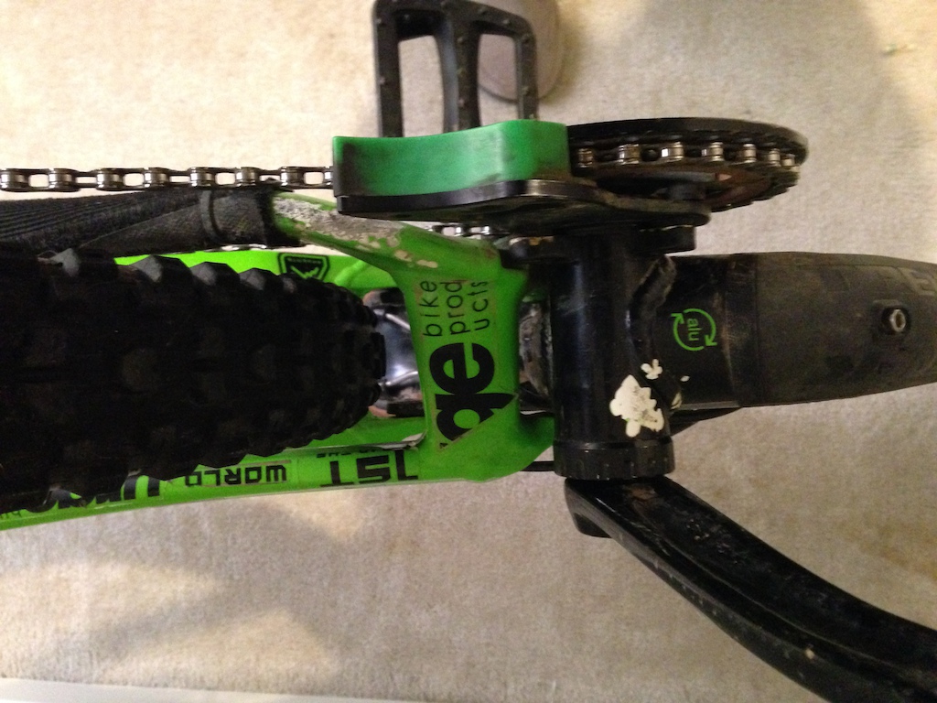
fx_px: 893
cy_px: 352
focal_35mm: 33
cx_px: 468
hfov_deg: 55.4
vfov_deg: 42.9
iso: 800
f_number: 2.4
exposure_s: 1/15
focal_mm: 4.12
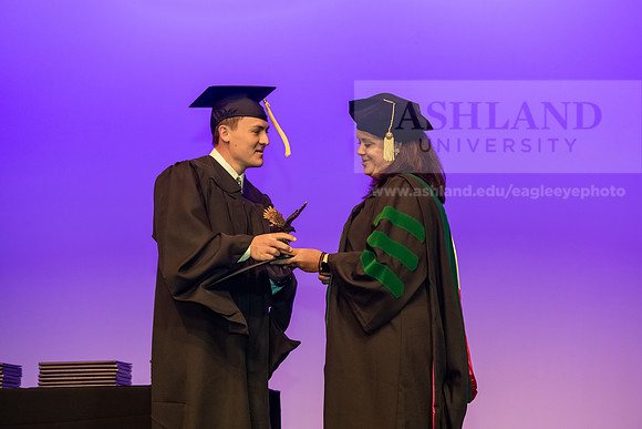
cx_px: 321
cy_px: 214
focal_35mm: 95
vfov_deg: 14.4
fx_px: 1694
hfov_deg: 21.5
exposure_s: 1/200
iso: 3200
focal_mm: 95
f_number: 4
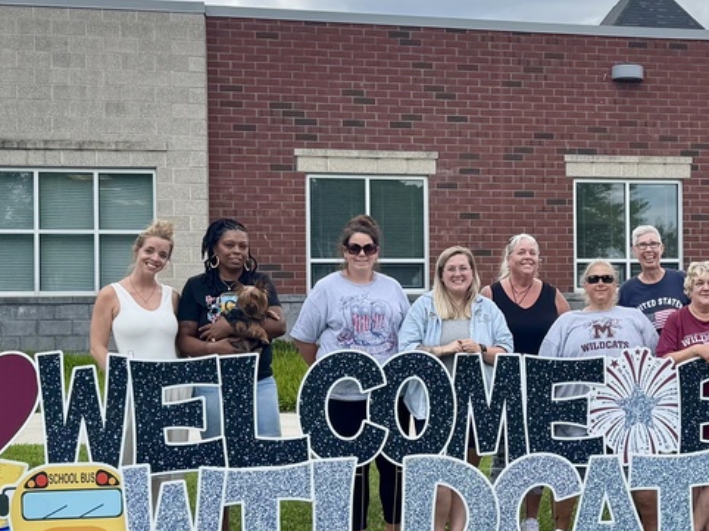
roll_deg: +0.3
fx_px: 1044
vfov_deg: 28.5
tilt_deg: -0.2
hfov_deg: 37.1
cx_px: 468
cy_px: 307
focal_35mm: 51
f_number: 1.78
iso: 80
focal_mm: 6.76
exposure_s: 1/3802
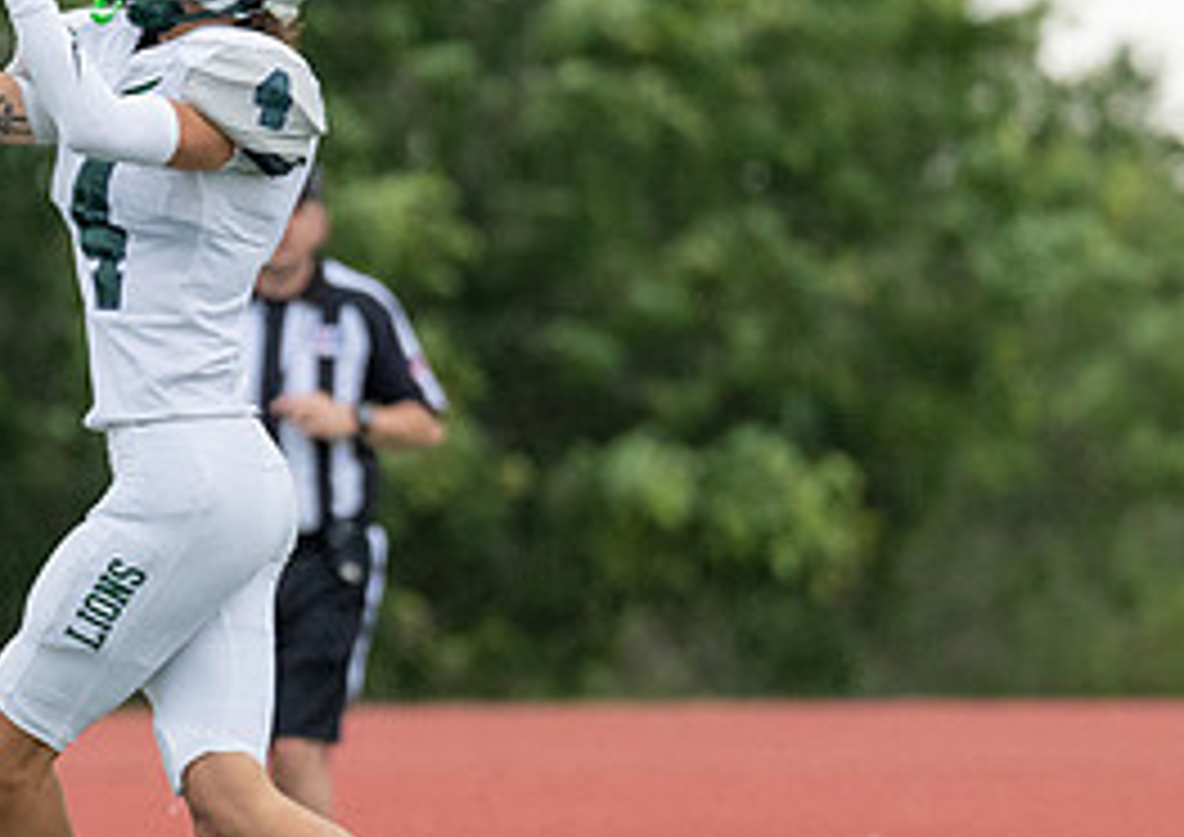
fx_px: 20746
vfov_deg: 2.3
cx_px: 227
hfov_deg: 3.3
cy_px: 361
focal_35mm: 619
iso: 2500
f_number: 2.8
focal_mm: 200
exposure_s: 1/1250
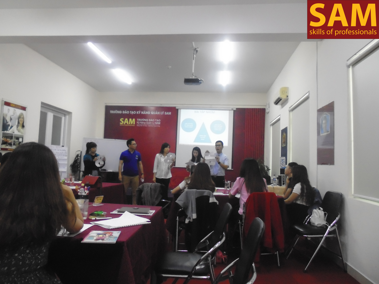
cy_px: 142
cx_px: 190
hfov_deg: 67.3
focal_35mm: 26
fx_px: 285
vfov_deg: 53.1
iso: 400
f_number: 3.5
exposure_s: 1/40
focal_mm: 4.6
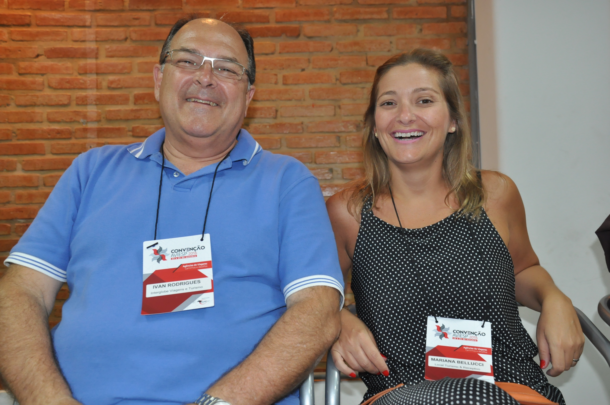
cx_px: 305
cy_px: 202
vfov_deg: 34.1
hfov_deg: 49.6
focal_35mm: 39
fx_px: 660
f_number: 4.5
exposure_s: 1/60
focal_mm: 26
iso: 1000
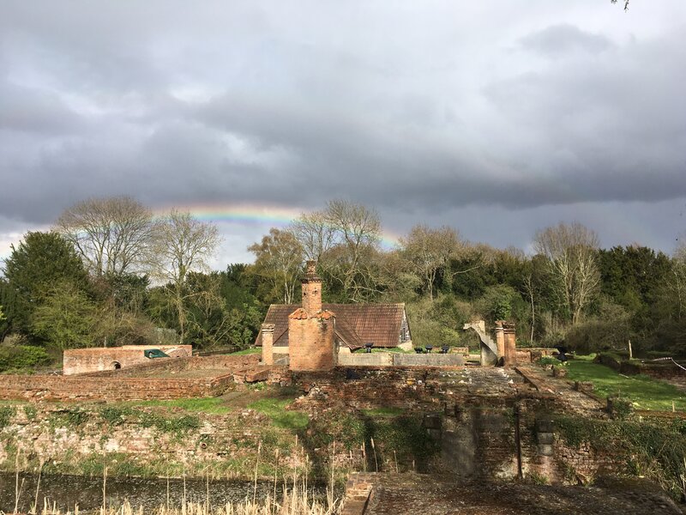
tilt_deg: +5.4
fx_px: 575
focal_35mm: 29
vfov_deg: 48.2
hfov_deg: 61.7
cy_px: 258
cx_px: 343
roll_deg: +1.2
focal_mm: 4.15
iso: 25
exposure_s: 1/1570
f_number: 2.2
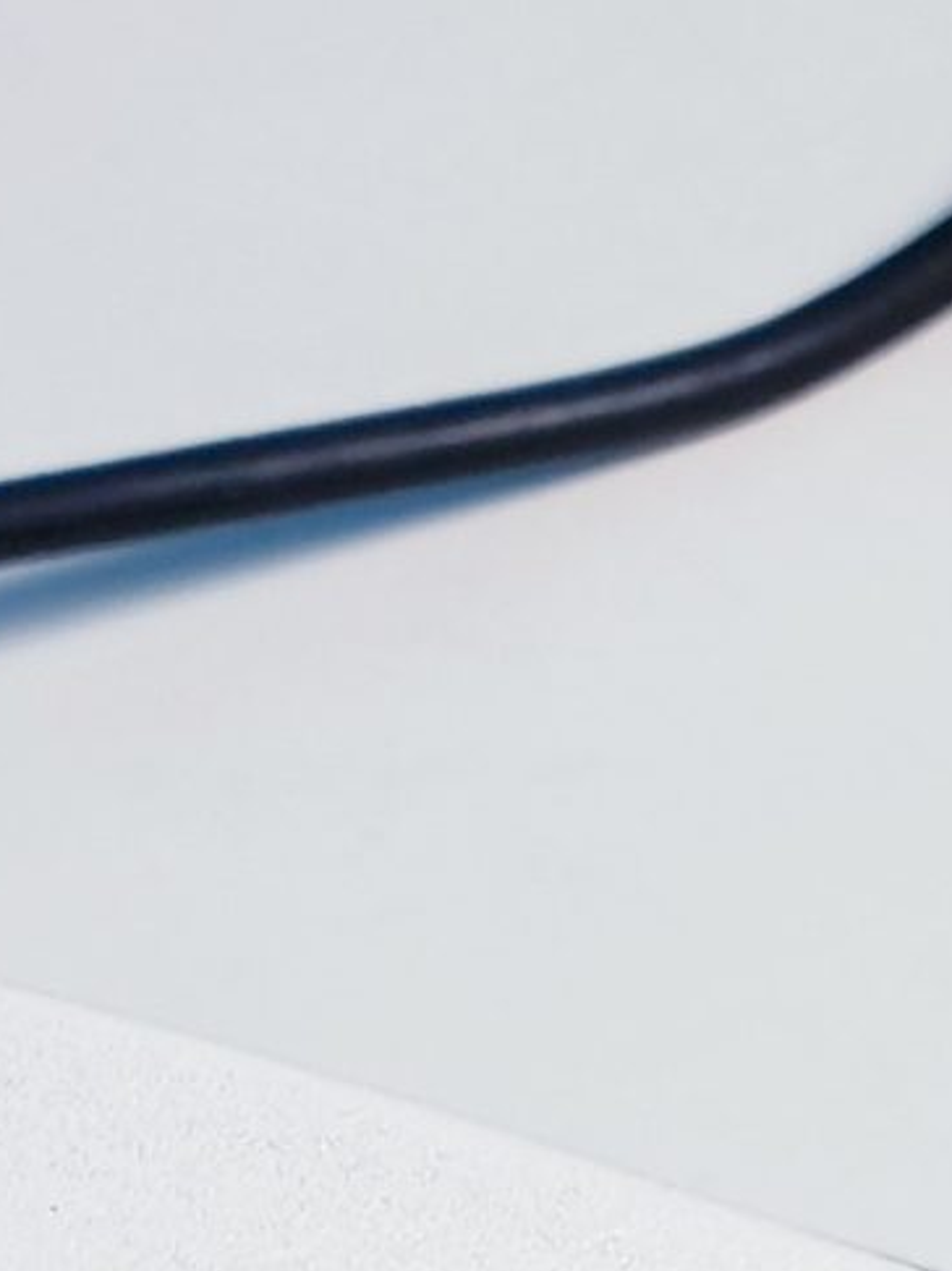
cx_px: -34
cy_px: 2526
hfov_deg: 10.7
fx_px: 5028
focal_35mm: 137
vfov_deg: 12.7
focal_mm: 4.3
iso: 100
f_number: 2.4
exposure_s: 1/50
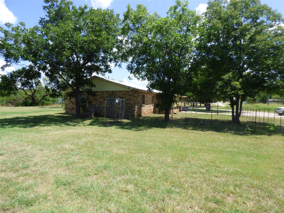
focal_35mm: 20
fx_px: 164
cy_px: 106
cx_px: 142
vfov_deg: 66.0
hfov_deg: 81.7
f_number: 2.8
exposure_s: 1/800
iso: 100
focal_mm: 3.58
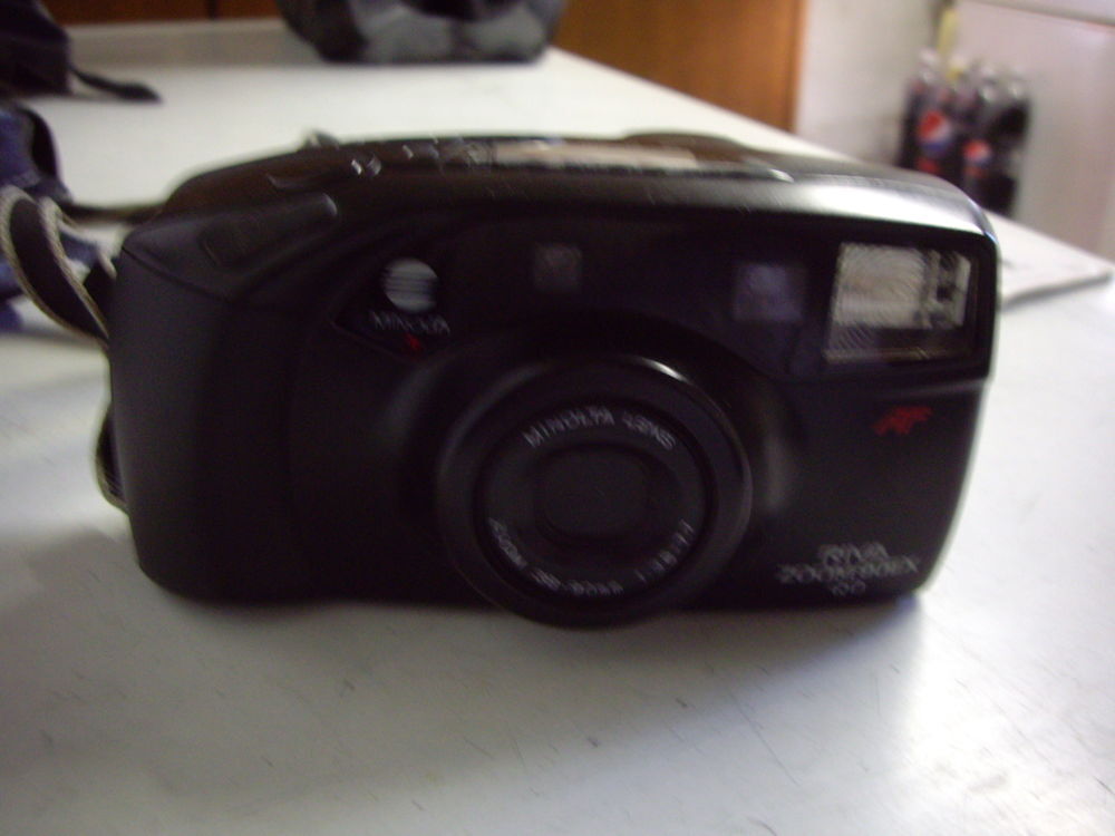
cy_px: 418
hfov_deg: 49.0
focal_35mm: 38
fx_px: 1224
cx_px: 558
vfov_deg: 37.7
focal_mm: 6.2
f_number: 2.7
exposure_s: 1/8
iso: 200
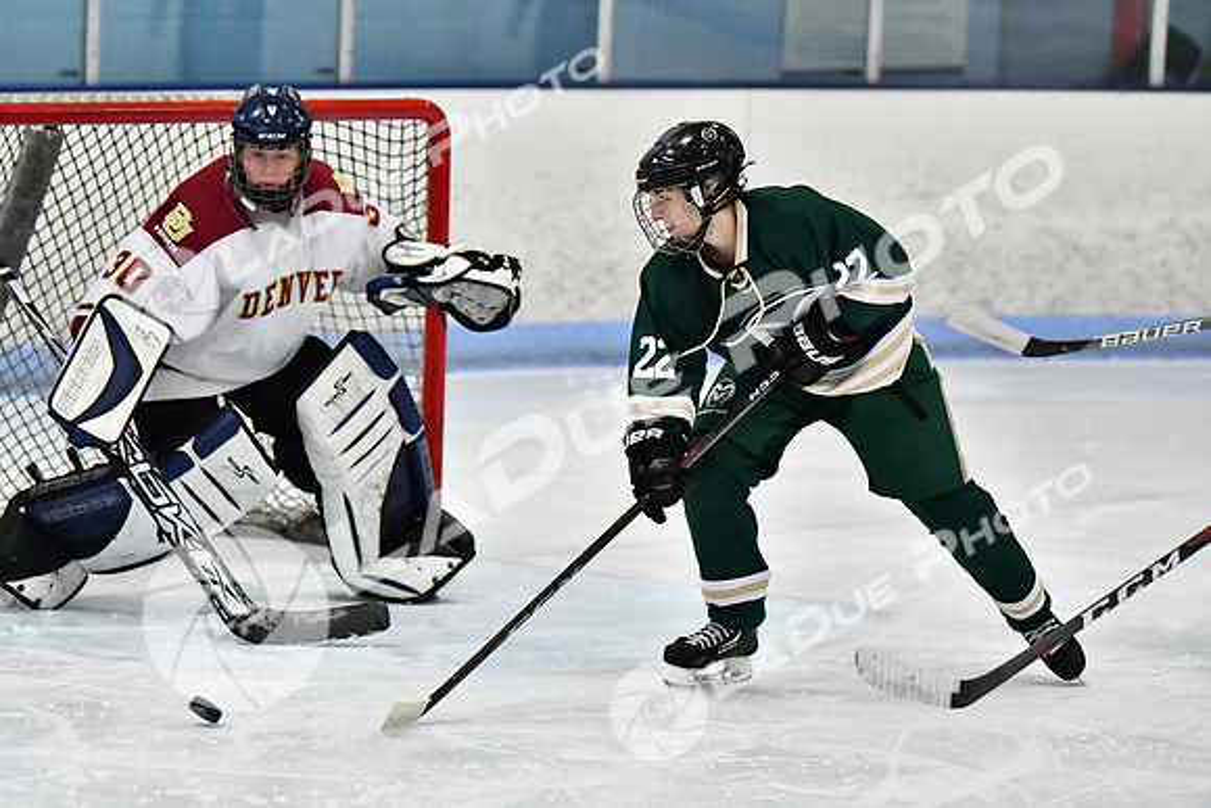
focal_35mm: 195
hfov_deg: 10.5
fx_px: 6561
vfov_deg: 7.0
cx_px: 606
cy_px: 404
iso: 8000
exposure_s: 1/1250
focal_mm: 130
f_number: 2.8
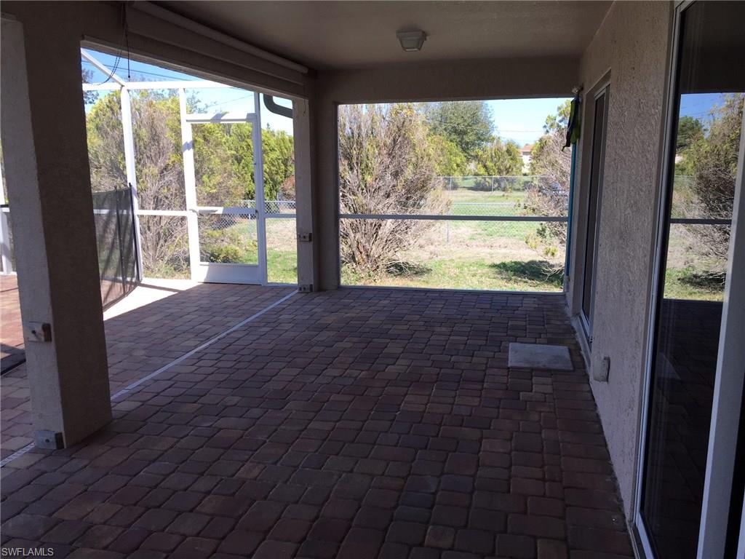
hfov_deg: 61.7
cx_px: 372
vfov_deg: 48.2
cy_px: 280
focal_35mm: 29
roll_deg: +0.5
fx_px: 624
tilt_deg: -11.0
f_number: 2.2
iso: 32
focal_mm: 4.15
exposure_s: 1/427
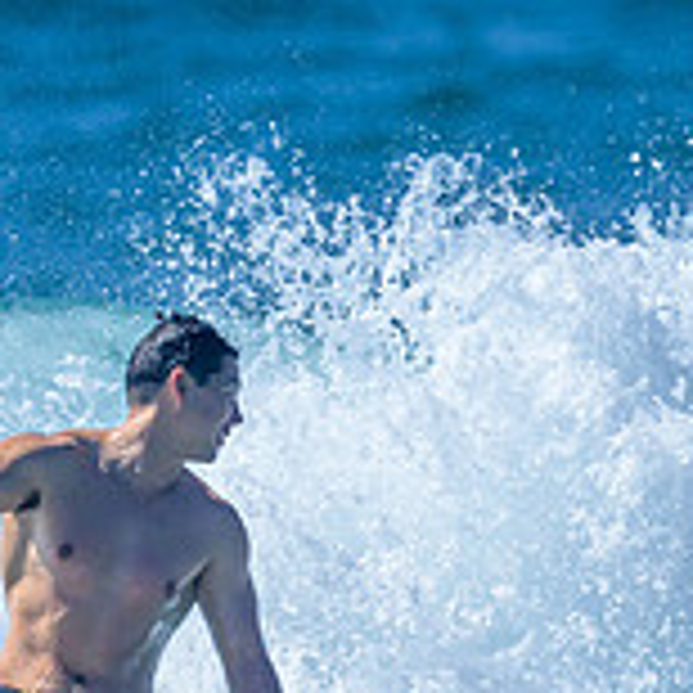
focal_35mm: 3523
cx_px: 220
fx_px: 79795
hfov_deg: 0.5
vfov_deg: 0.5
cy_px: 696
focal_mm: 800
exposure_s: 1/2500
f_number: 6.3
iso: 220
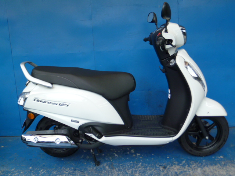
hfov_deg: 55.4
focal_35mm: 33
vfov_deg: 42.9
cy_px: 88
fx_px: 224
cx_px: 118
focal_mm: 5.8
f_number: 2.6
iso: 100
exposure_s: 1/60
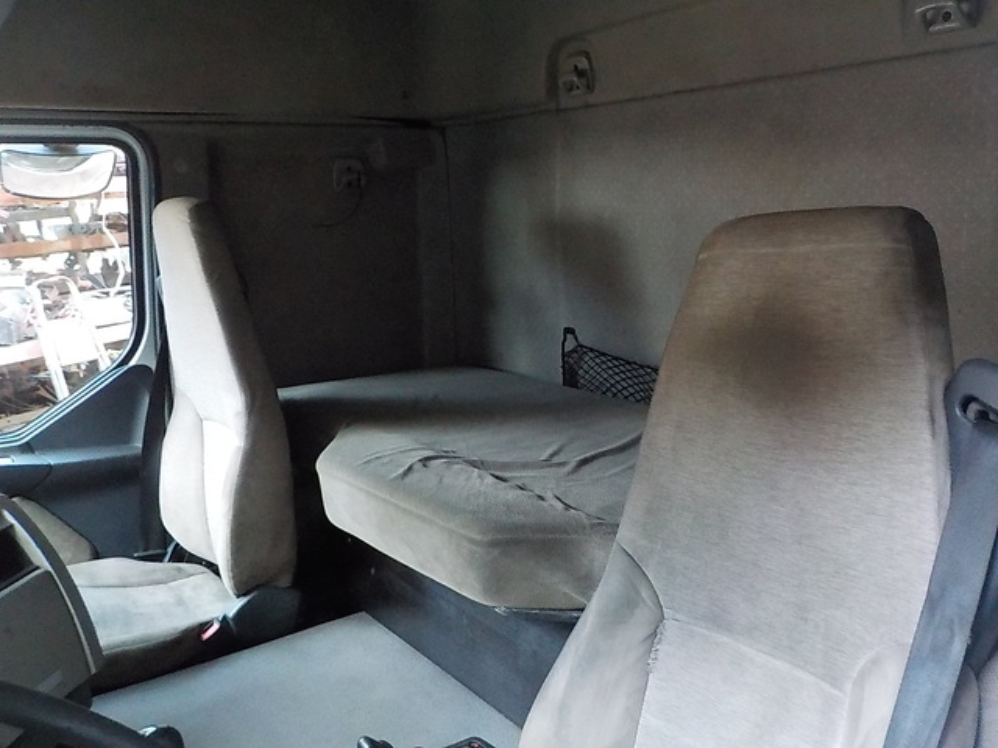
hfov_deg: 60.0
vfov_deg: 46.8
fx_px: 865
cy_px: 374
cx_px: 499
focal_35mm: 30
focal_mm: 4.1
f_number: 3.3
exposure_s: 1/40
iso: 800
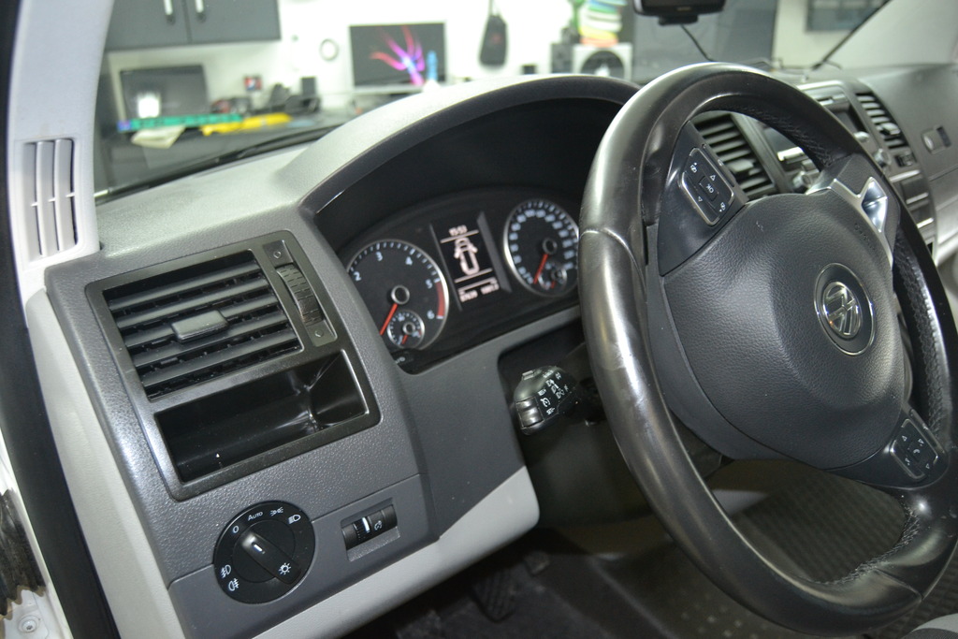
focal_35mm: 27
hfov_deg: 67.4
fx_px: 719
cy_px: 320
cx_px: 479
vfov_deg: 47.9
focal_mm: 18
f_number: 3.5
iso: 1100
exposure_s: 1/60
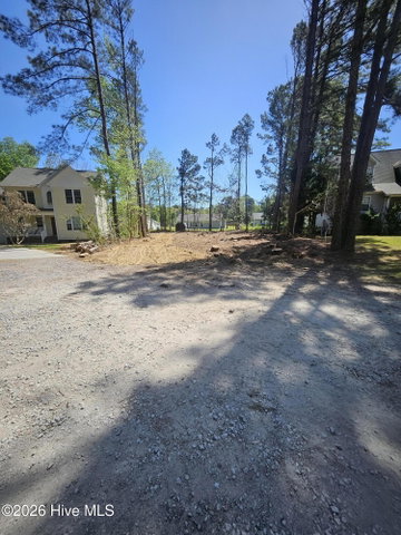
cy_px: 268
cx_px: 200
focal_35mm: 13
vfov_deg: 106.2
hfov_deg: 89.9
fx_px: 201
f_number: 2.2
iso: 32
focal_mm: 1.74
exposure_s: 1/883
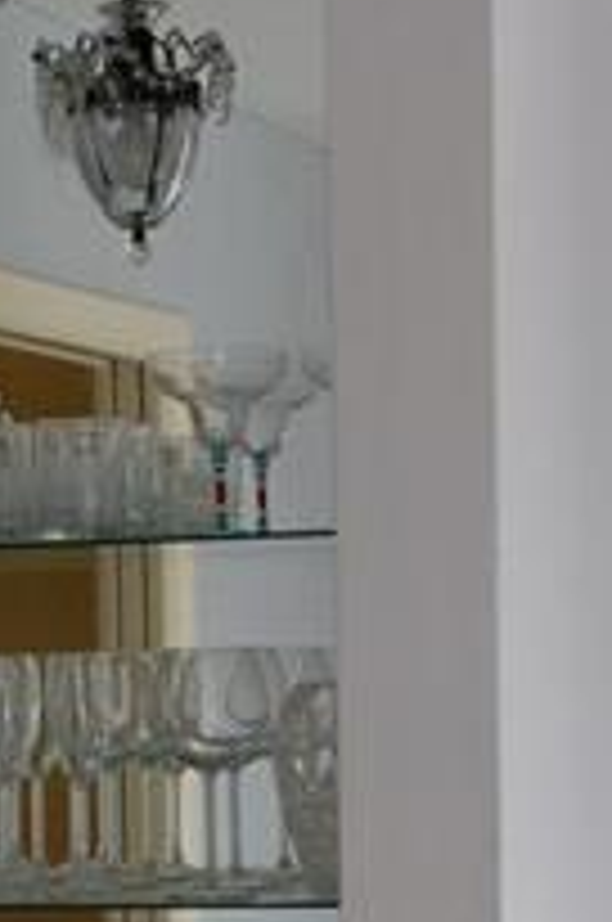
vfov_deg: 13.9
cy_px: 935
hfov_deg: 9.3
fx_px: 3735
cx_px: 45
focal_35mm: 146
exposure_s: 1/80
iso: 400
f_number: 4.5
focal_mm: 26
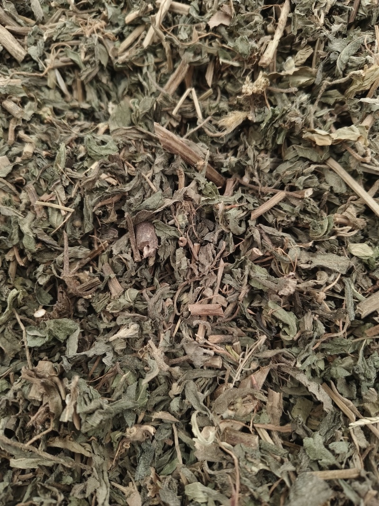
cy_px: 253
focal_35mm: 23
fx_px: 336
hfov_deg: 58.9
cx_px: 190
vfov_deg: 73.9
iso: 608
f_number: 1.88
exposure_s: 1/50
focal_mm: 5.6
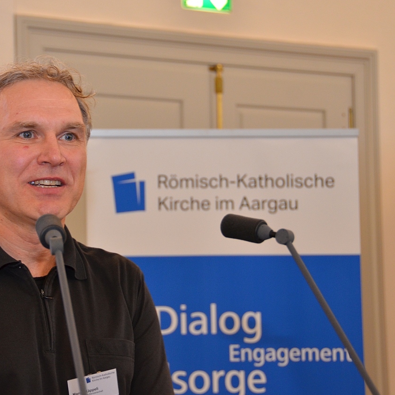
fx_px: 1377
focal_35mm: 107
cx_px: 160
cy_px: 198
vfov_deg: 16.3
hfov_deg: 16.3
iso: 800
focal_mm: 55
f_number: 4.8
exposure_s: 1/60
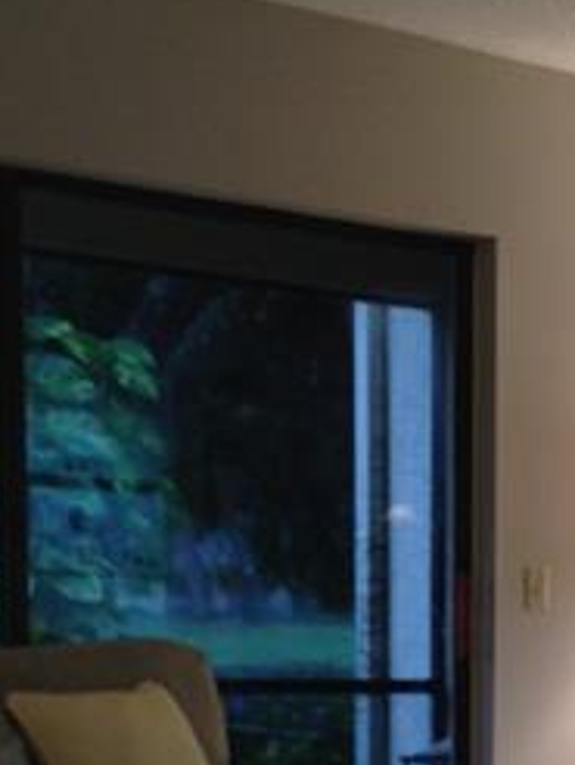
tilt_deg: -4.0
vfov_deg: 18.4
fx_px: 2277
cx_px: 789
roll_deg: -1.3
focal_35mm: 103
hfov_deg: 13.7
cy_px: 827
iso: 64
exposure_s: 1/20
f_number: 2.4
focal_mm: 4.12
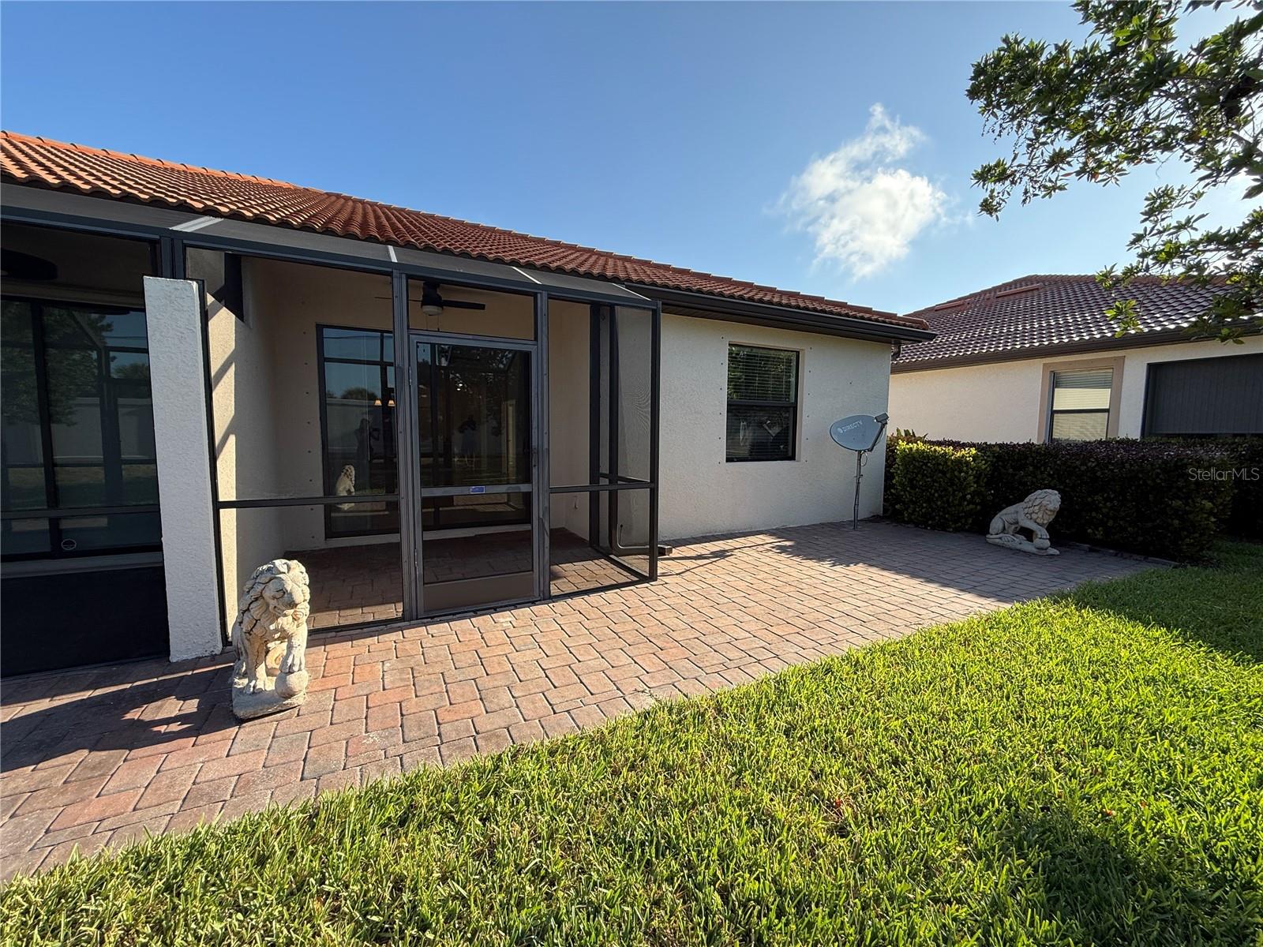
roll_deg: -0.7
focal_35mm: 14
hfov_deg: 102.1
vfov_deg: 85.7
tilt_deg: -4.4
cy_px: 474
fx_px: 511
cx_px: 632
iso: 50
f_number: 2.2
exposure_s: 1/506
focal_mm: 2.22
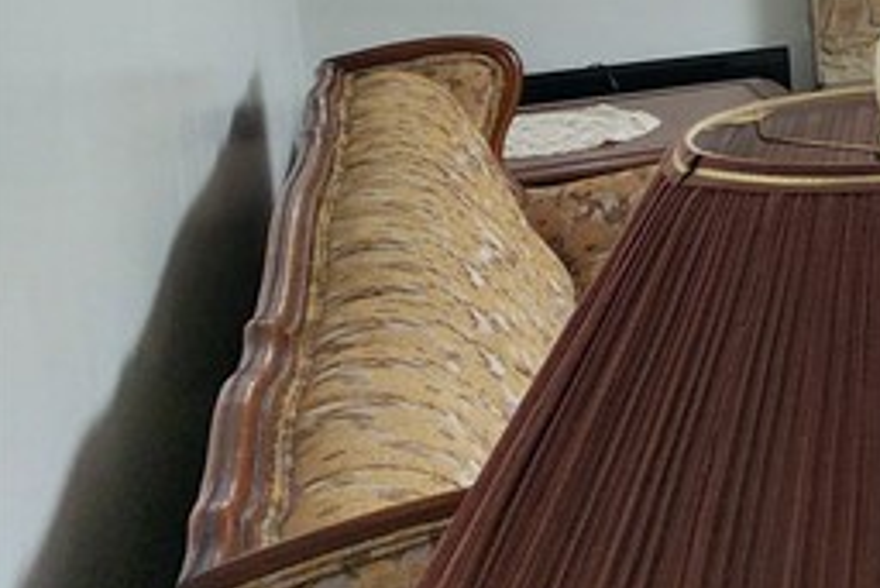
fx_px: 1321
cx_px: 1746
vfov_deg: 23.3
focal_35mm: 54
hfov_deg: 19.6
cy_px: -86
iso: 160
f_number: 2.2
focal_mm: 2.2
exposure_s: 1/60
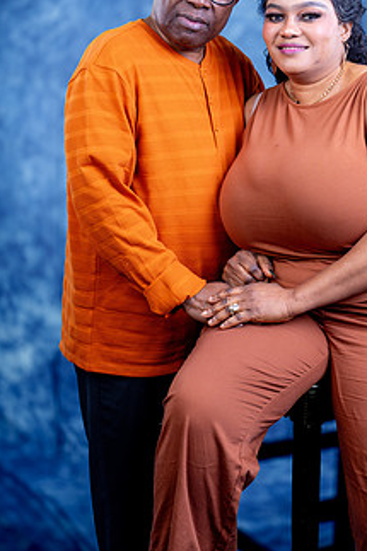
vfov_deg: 25.8
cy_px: 176
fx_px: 1194
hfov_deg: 17.4
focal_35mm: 78
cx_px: 249
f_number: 10
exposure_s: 1/200
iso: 125
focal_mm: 56
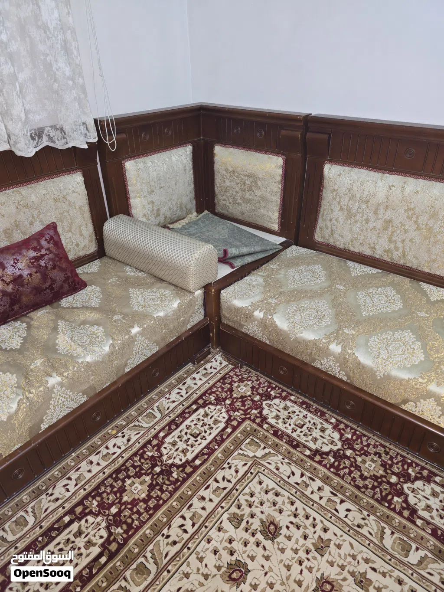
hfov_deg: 58.9
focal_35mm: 23
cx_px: 222
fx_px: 393
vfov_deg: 73.9
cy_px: 296
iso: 125
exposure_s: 1/14.3
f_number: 1.7
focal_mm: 6.3
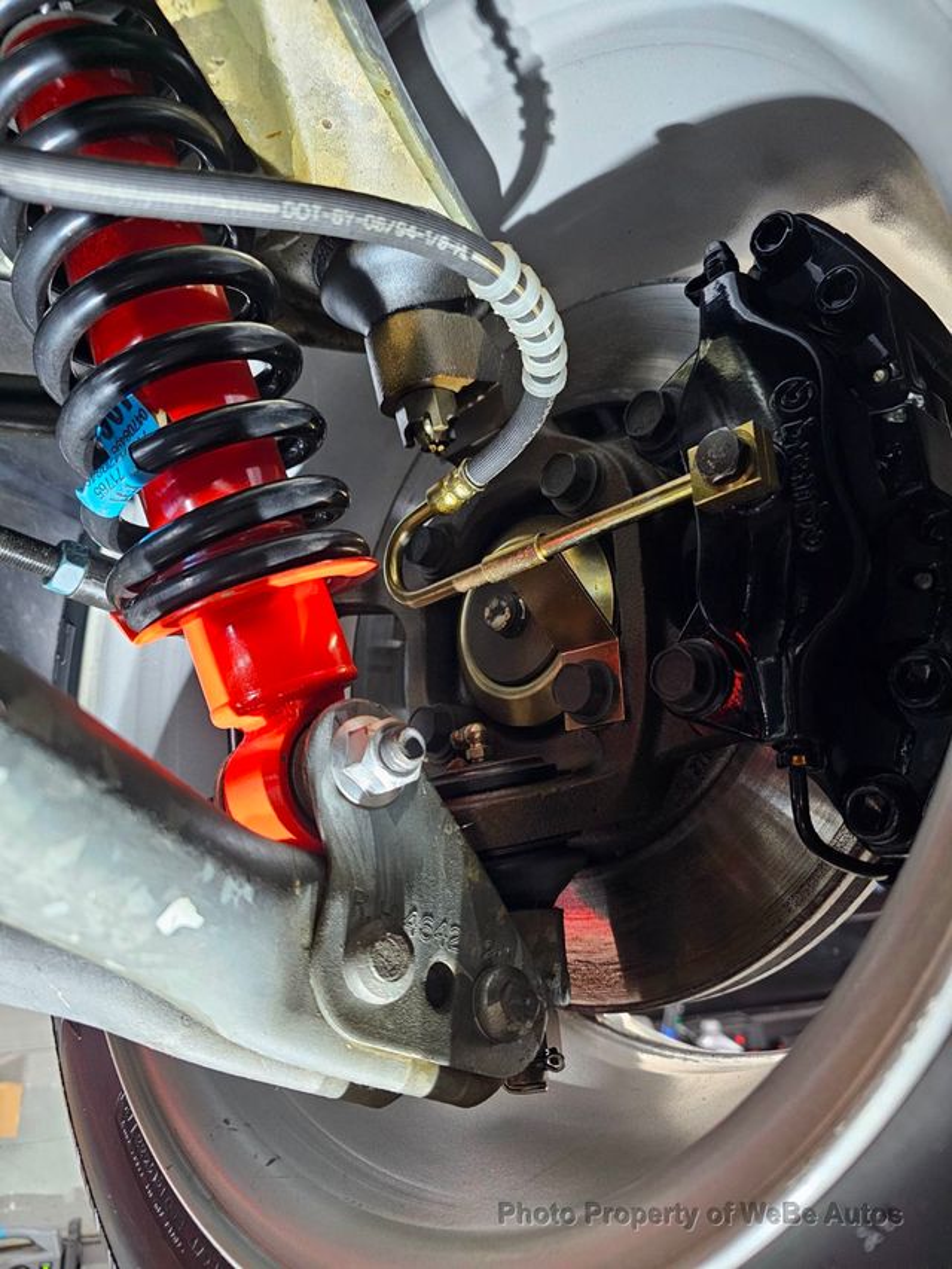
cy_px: 634
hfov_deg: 58.9
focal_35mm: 23
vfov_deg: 73.9
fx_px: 843
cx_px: 476
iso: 640
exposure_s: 1/30
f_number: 1.7
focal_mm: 6.3
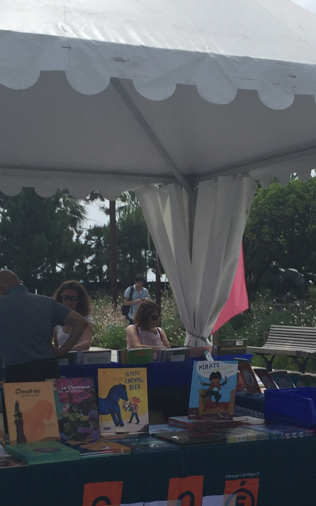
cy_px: 318
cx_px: 171
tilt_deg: -0.8
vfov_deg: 30.1
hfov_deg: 19.1
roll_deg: +0.4
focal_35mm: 68
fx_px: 937
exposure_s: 1/2639
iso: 32
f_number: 2.2
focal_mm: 4.15
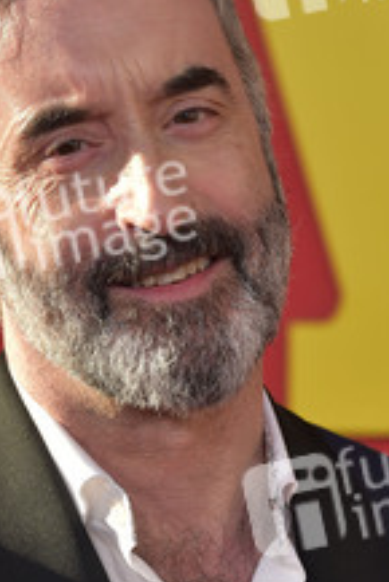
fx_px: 4029
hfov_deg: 5.5
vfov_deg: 8.3
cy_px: 359
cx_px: 138
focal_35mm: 249
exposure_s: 1/1600
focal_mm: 135
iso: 800
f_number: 6.3
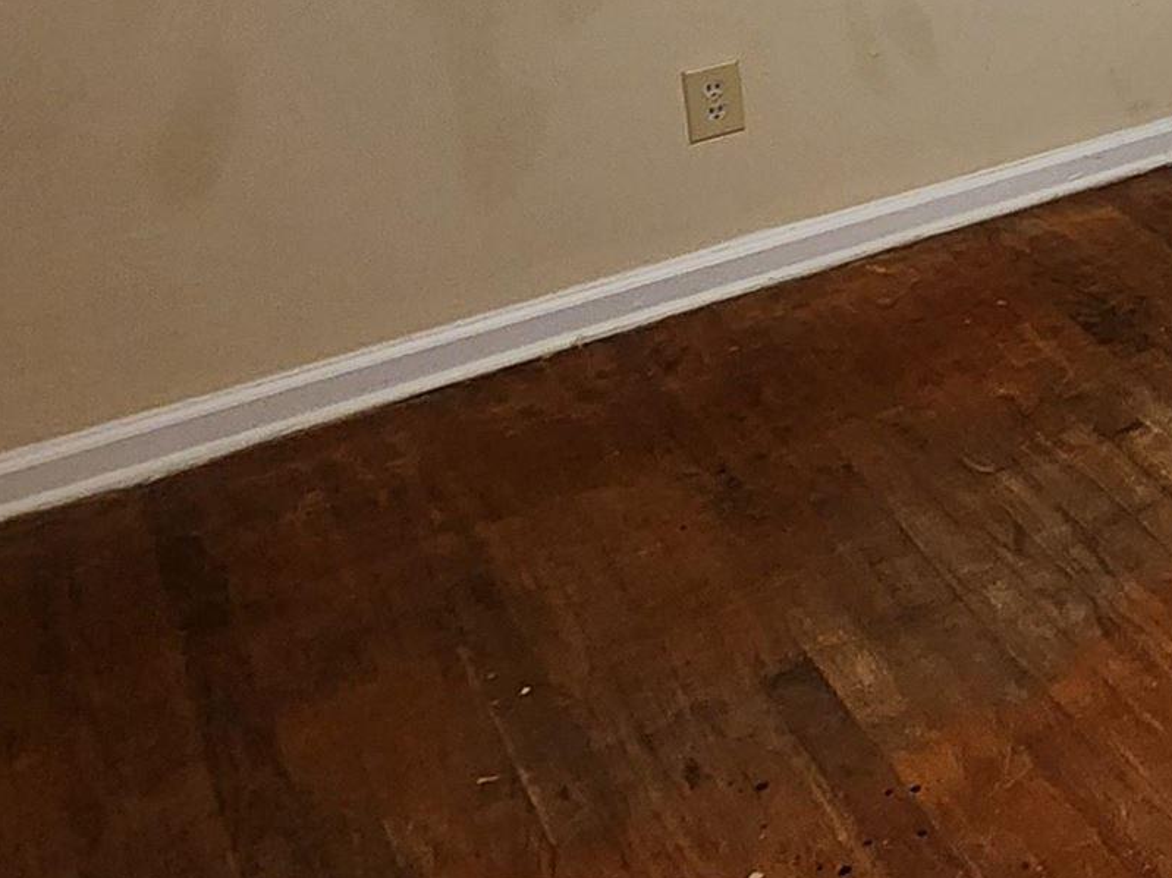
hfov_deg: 26.0
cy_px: -287
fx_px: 1693
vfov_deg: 24.9
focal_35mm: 50
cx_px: 1826
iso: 400
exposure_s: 1/30
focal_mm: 2.2
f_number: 2.2
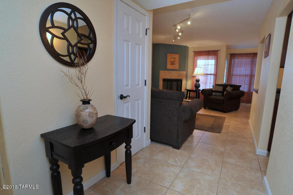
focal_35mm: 18
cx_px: 146
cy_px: 98
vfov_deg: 67.3
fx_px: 146
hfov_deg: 90.0
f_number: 8
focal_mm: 18
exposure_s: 1/25
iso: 500
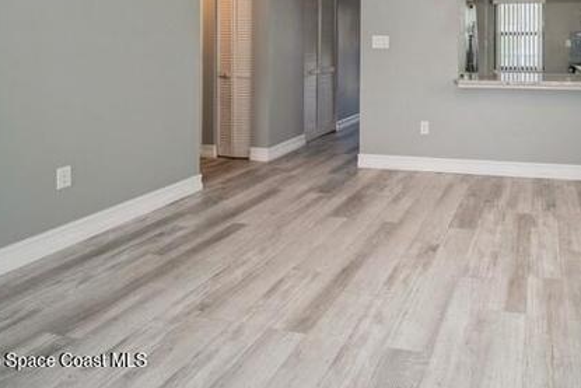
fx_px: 420
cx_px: 445
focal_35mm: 26
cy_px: 53
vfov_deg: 45.8
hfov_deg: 64.6
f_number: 8
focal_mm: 15
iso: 200
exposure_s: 1/25
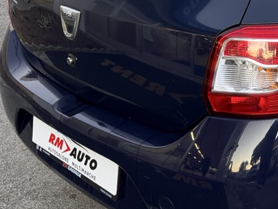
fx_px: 610
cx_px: 358
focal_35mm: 76
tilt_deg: -18.0
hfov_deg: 22.9
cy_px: 30
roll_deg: -0.2
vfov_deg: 19.1
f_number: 1.78
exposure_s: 1/50
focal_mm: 6.76
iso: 160
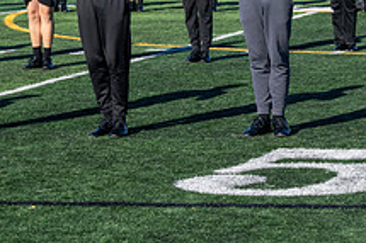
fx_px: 1920
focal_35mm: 189
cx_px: 426
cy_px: -72
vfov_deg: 7.2
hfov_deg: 10.7
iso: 250
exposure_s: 1/2000
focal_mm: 70
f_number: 5
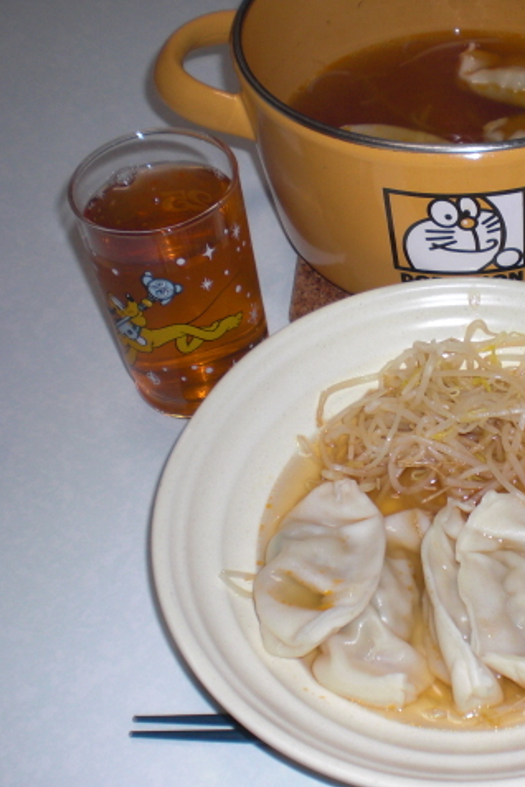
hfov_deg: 24.7
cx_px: 480
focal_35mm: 53
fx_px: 1159
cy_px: 393
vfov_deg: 37.5
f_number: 3.1
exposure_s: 1/60
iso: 100
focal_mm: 6.3
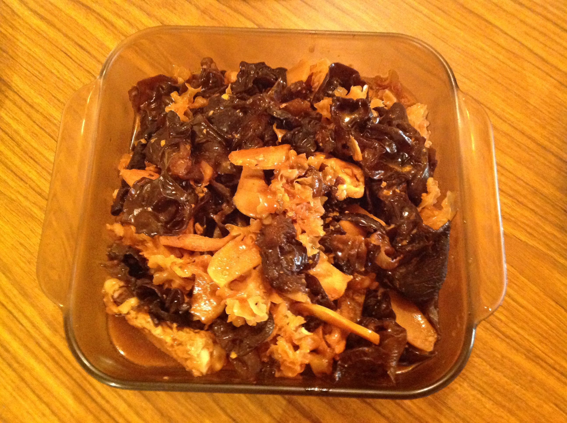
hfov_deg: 52.7
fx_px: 572
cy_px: 212
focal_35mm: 35
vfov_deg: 40.6
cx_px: 284
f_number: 2.4
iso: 800
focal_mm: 4.28
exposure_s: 1/15
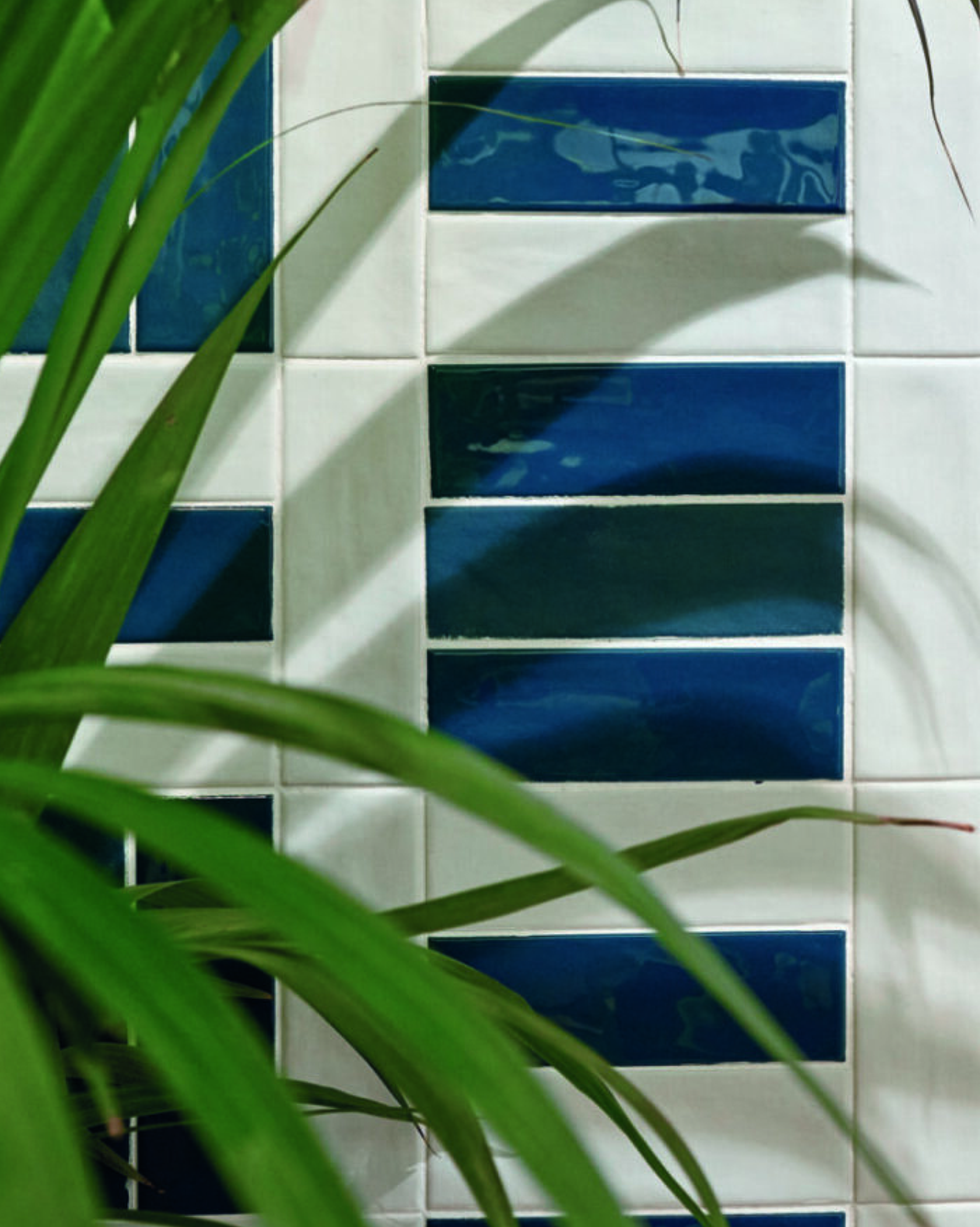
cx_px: 935
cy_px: 343
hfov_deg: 20.7
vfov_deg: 26.2
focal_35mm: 72
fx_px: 2612
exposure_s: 1/100
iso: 640
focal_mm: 35
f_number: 5
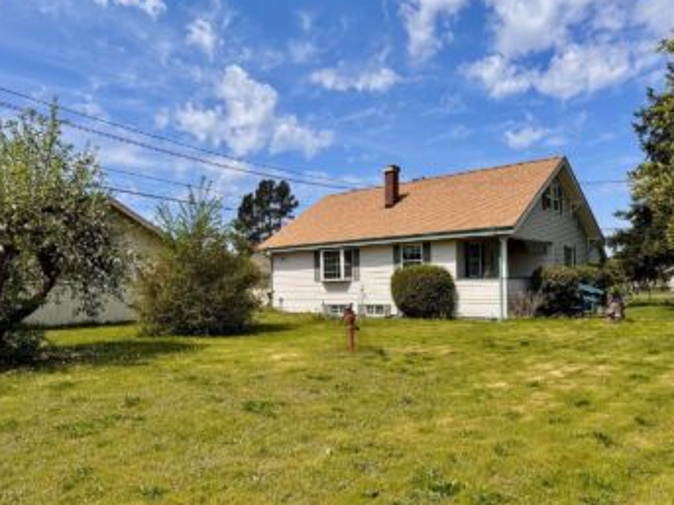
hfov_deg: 63.4
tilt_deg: +1.6
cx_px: 312
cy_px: 269
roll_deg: -0.1
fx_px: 545
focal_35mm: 28
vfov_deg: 49.7
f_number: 1.78
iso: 80
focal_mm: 6.76
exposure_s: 1/5348
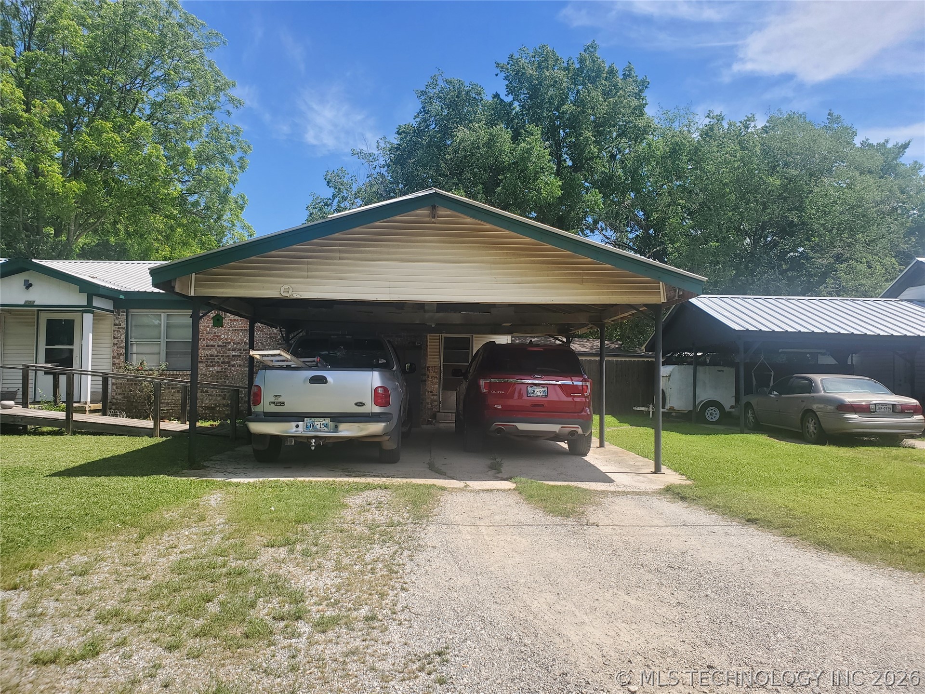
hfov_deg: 67.3
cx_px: 462
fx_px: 695
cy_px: 347
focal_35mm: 26
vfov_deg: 53.1
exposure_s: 1/992
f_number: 2.4
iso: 50
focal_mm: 4.3
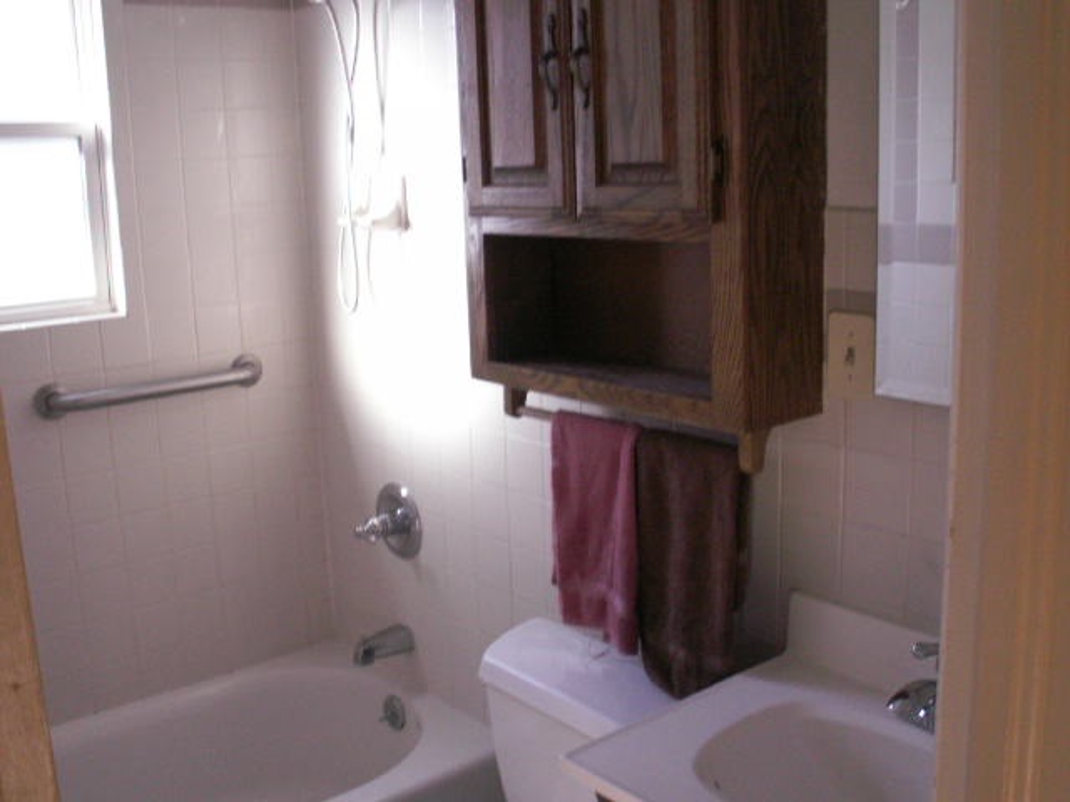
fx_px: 1082
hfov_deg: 52.6
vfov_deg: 40.7
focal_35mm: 35
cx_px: 535
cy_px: 401
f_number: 2.8
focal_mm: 5.86
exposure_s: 1/30
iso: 160
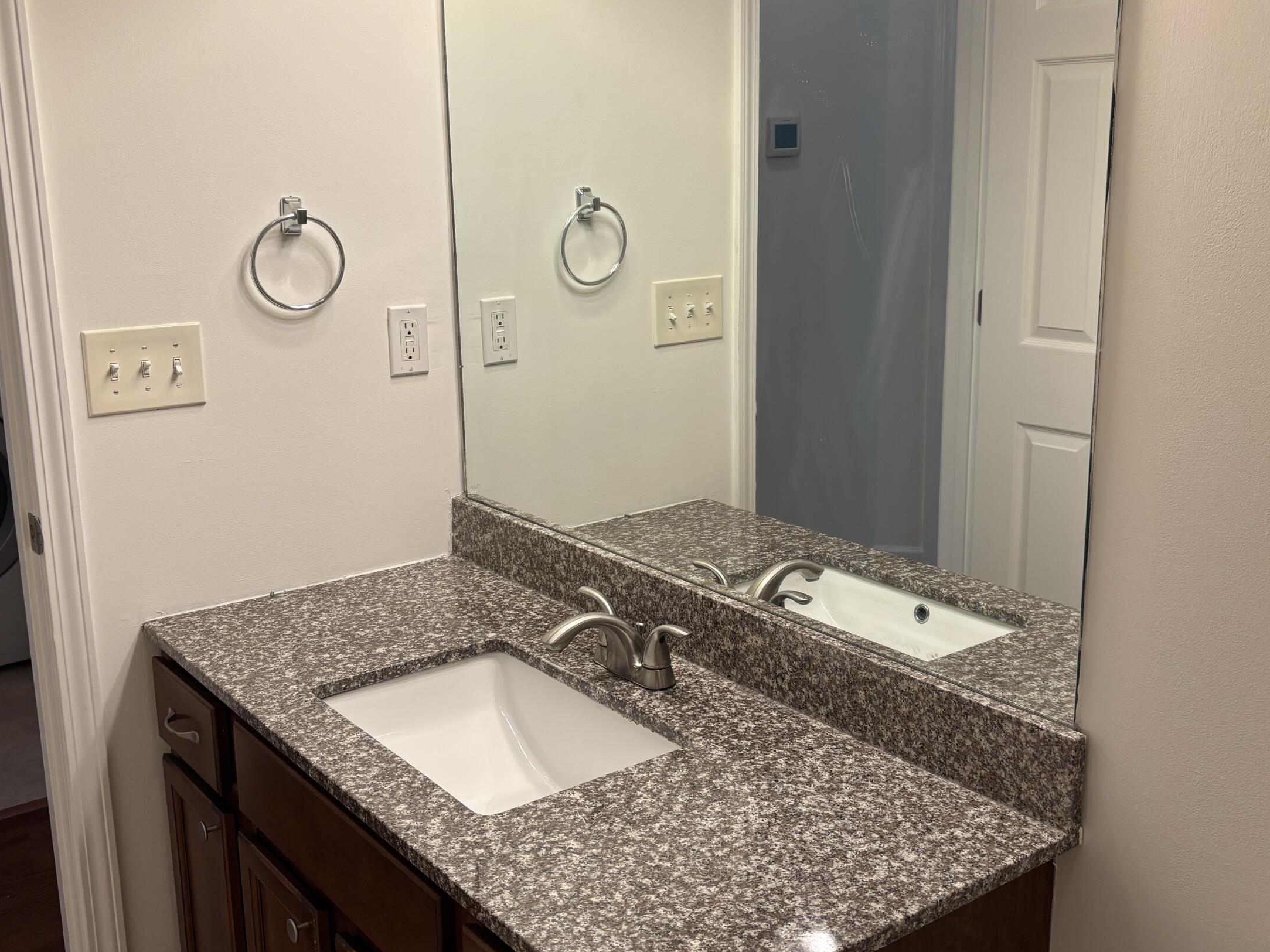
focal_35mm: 36
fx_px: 1321
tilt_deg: -12.4
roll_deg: +0.9
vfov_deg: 39.6
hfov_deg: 51.4
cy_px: 447
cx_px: 624
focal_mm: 5.96
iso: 50
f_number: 1.6
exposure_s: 1/120
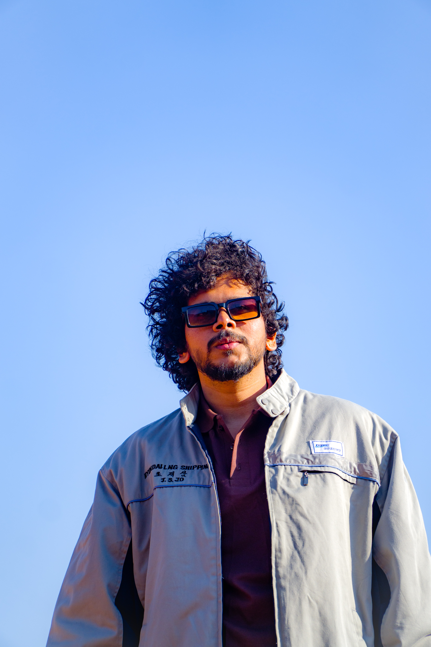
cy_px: 324
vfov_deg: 13.0
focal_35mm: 158
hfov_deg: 8.7
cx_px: 216
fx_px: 2828
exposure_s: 1/1000
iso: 200
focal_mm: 105
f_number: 4
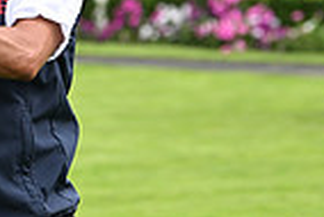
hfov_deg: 3.2
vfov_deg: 2.2
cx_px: -221
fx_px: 5694
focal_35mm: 632
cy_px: -223
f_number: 5
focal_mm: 155
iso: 500
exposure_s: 1/1250
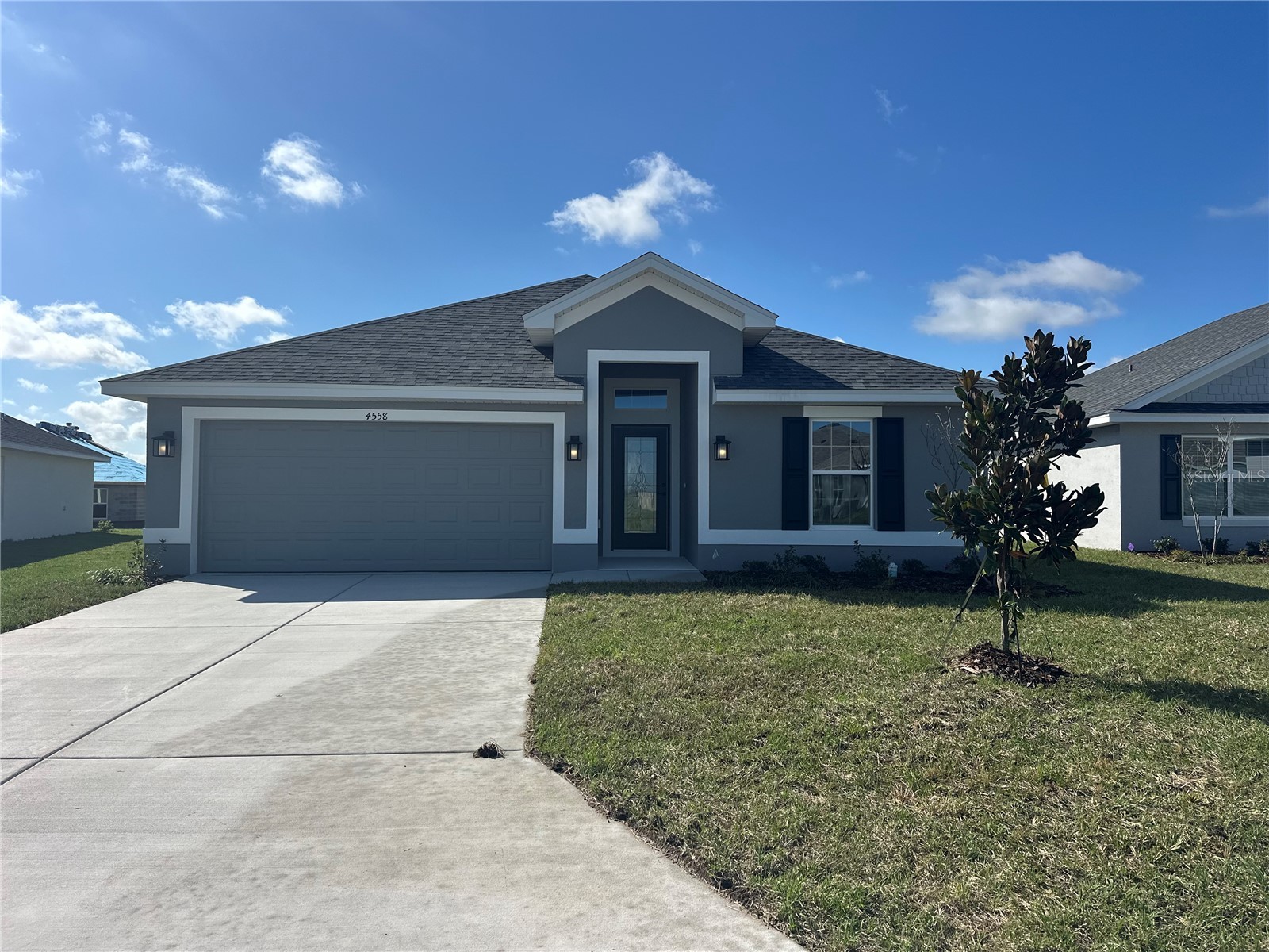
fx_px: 880
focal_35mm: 24
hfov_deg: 71.6
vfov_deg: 56.8
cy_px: 476
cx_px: 634
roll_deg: -0.5
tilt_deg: +1.8
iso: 80
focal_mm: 6.86
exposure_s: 1/7576
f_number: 1.78
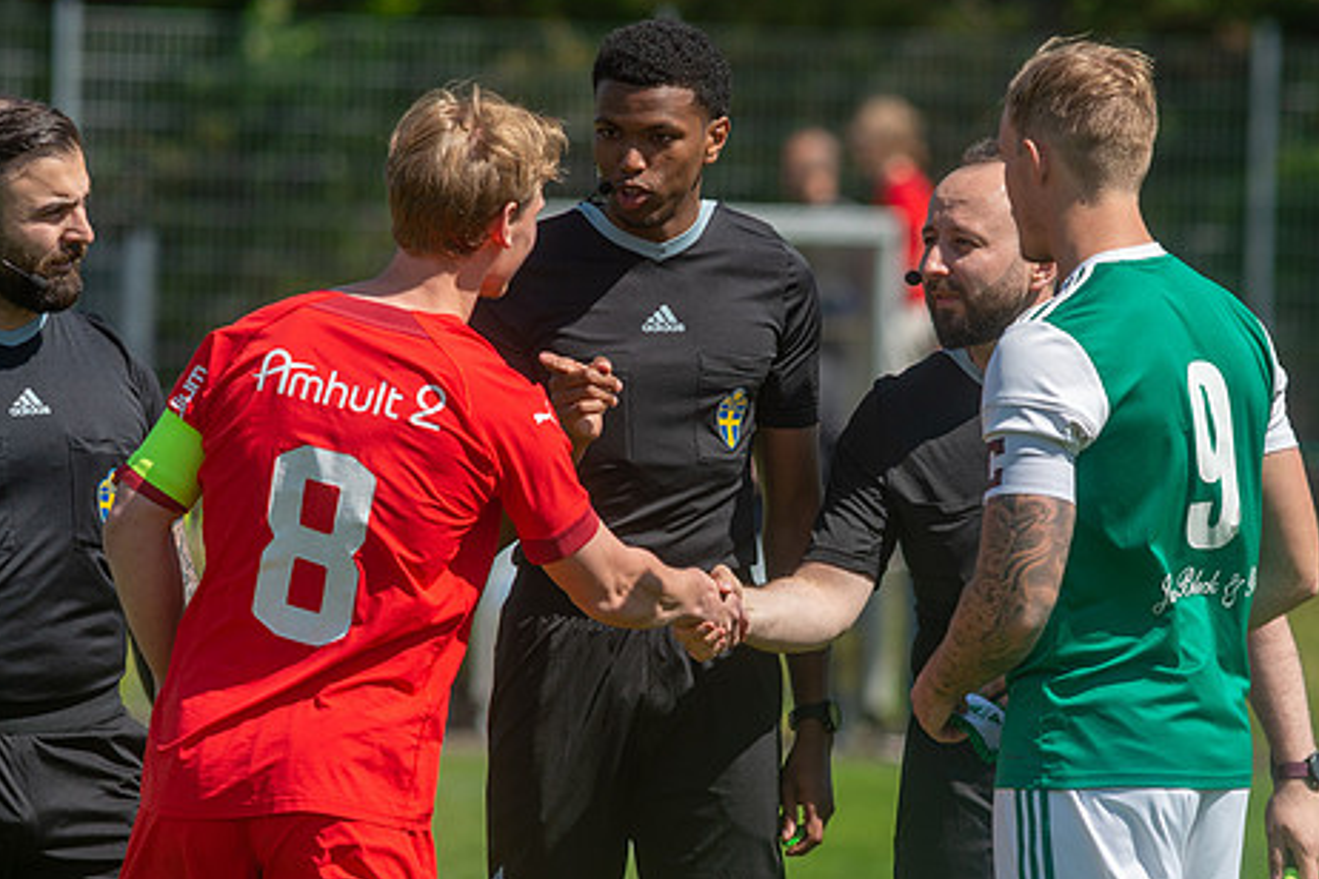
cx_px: 645
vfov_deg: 2.6
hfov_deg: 3.9
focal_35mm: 534
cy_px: 485
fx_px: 19564
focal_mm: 420
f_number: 5
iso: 180
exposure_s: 1/1000
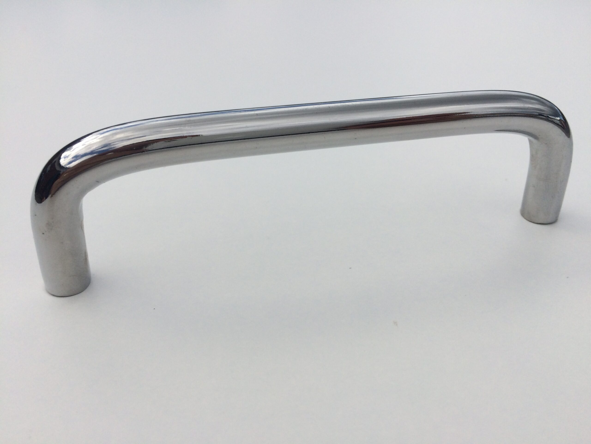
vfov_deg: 48.2
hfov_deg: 61.7
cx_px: 296
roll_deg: -0.3
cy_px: 222
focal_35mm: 29
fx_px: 495
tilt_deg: -34.8
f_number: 2.2
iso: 32
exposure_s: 1/4115
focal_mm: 4.15
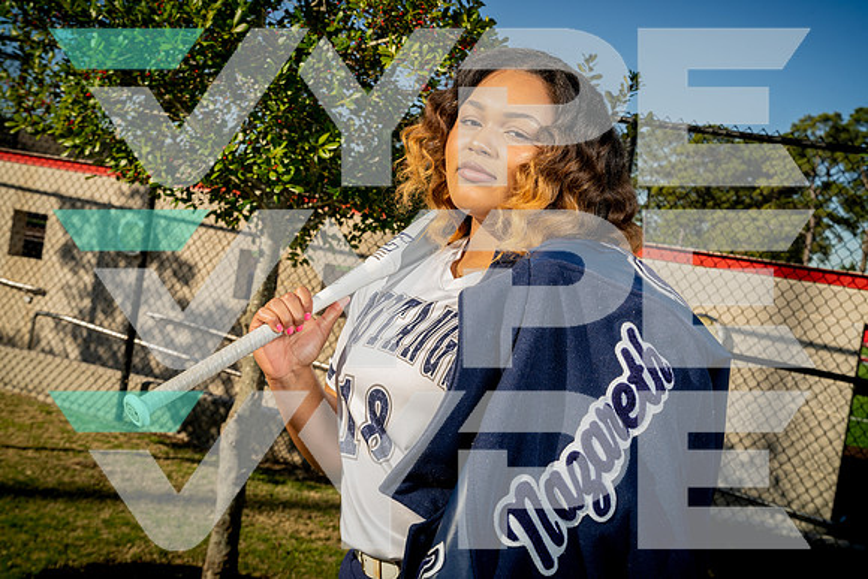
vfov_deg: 26.5
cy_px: 290
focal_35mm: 51
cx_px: 434
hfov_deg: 38.9
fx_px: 1230
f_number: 10
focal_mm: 51
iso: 125
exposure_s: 1/250
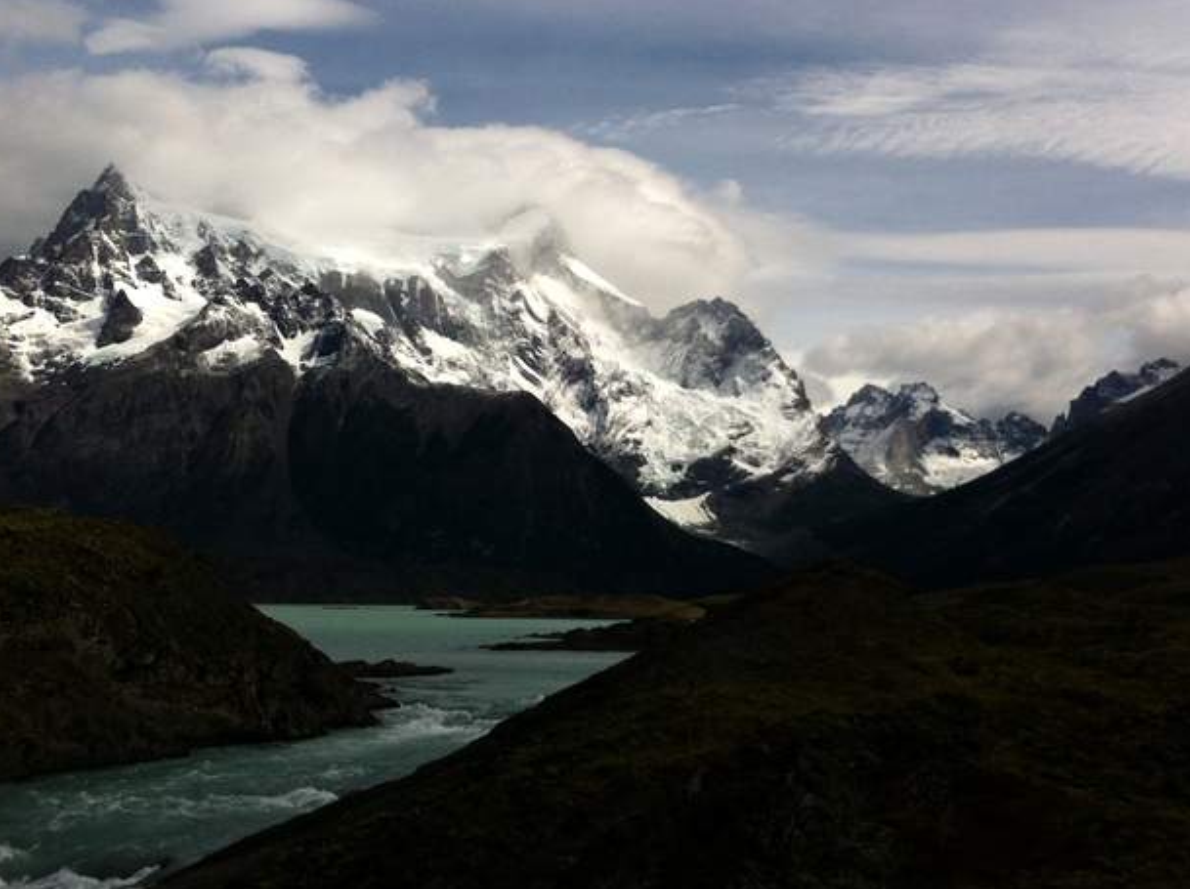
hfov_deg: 41.3
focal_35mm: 46
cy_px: 391
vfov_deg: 31.4
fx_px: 1579
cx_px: 604
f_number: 2.8
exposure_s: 1/5027
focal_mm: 3.85
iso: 80
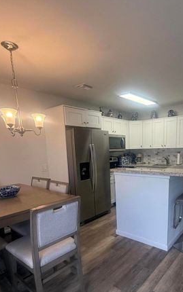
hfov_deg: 52.3
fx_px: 183
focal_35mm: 23
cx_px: 117
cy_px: 186
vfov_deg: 75.5
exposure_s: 1/120
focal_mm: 2.22
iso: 200
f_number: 2.2
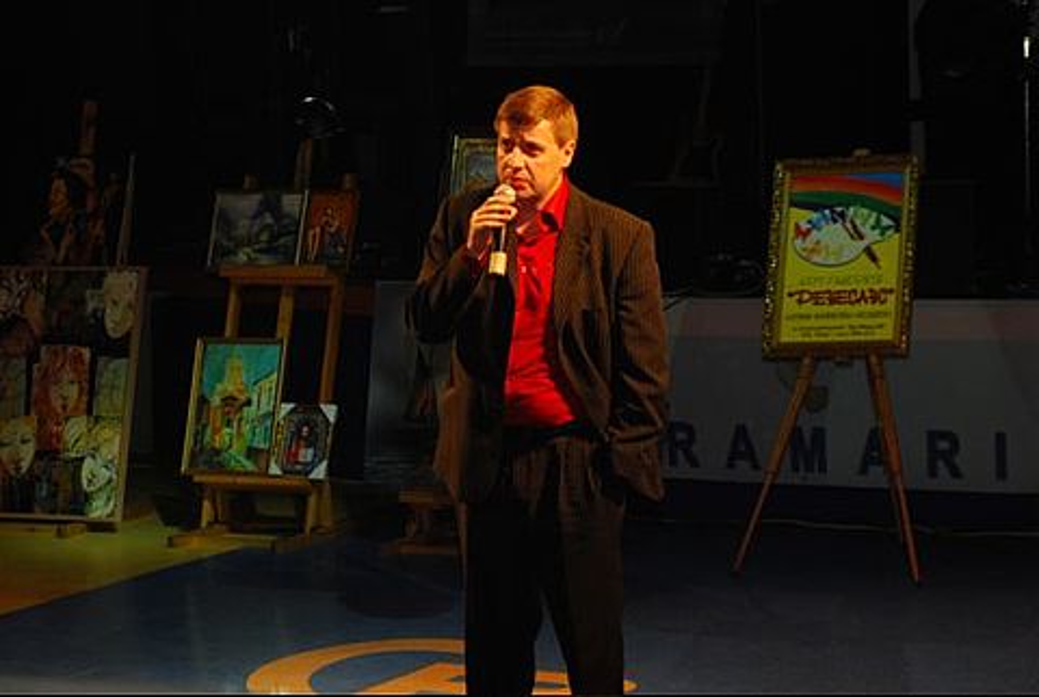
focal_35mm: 112
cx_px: 520
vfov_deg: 12.2
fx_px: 3253
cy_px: 348
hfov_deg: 18.1
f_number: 2.8
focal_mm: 75
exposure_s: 1/160
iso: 400
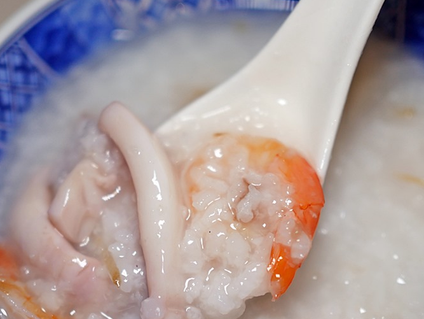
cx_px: 182
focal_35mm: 75
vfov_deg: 19.6
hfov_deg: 26.0
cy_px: 225
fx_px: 919
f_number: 1.8
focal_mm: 25
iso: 200
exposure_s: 1/400
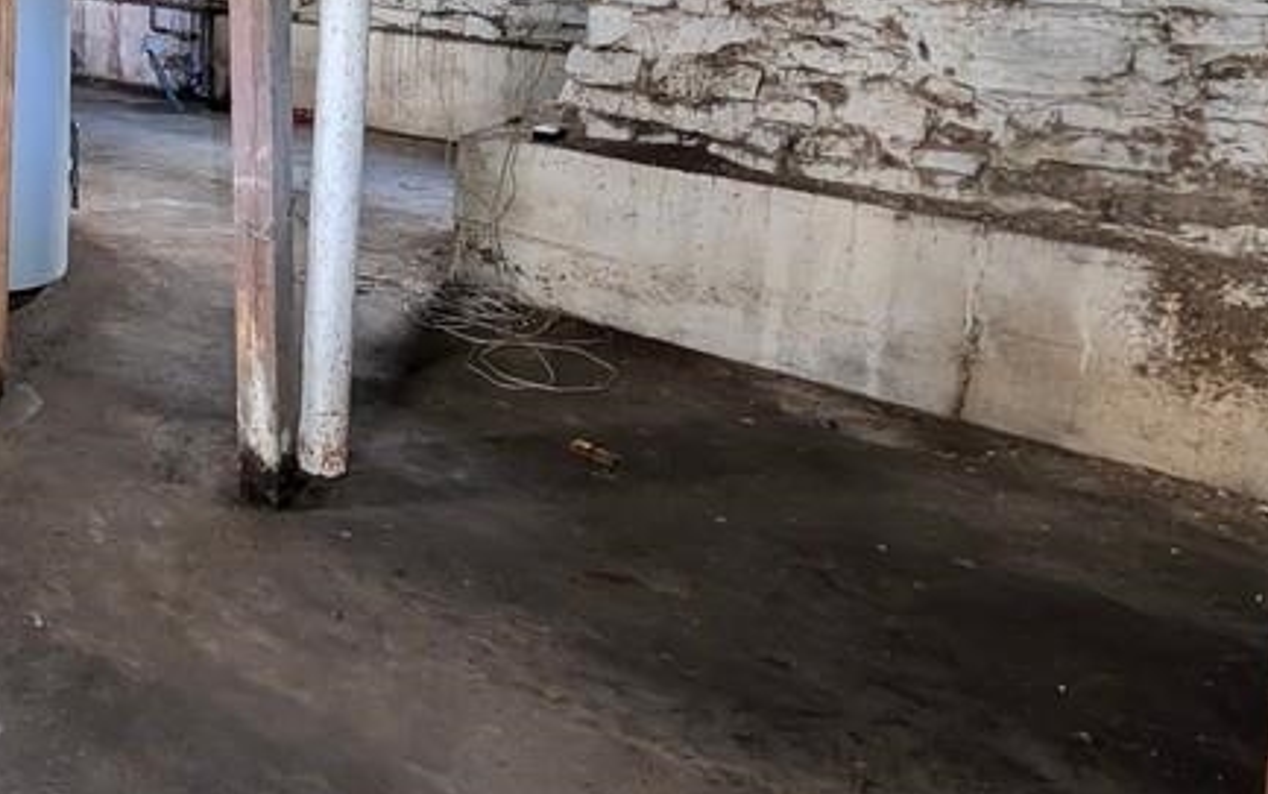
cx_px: -170
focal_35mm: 30
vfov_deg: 37.5
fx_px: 1037
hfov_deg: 44.9
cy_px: 6
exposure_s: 1/23.8
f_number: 1.7
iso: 329
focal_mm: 2.02
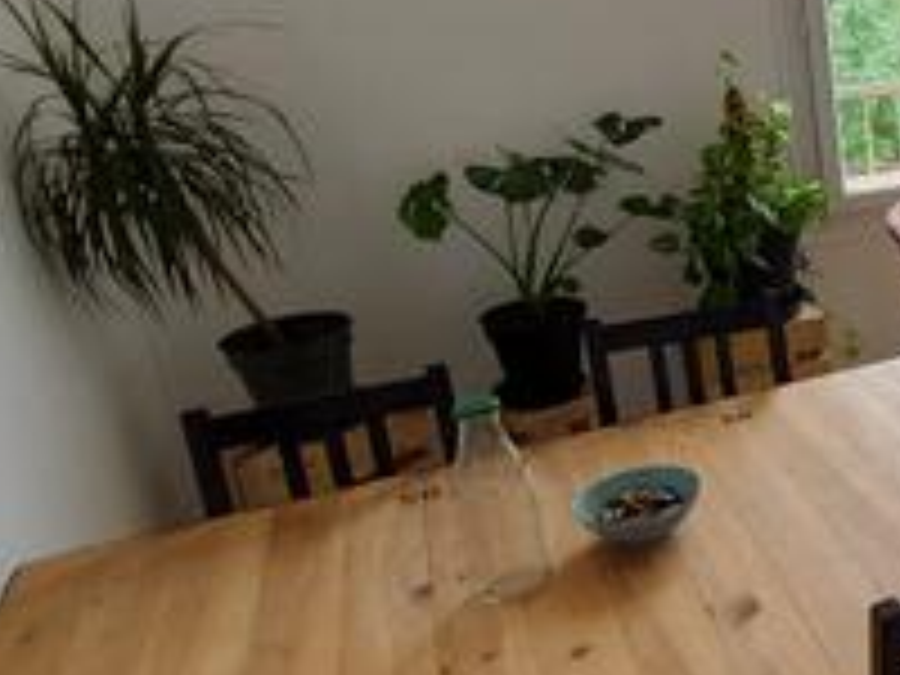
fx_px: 1014
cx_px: 1130
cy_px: 292
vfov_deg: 36.8
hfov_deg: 35.3
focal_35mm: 39
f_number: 2.2
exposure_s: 1/158
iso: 50
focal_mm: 1.74
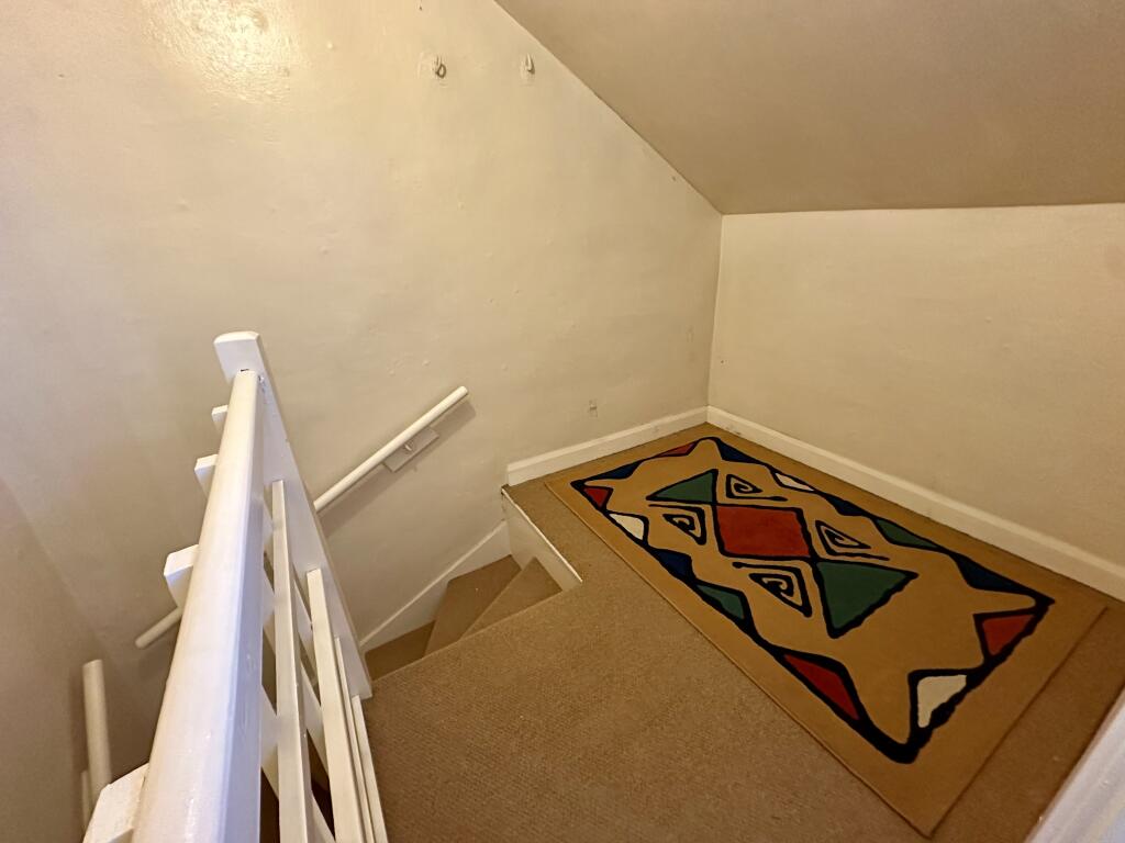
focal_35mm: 14
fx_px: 455
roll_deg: +2.9
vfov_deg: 85.7
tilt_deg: -22.7
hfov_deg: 102.1
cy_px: 422
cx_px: 562
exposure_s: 1/50
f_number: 2.2
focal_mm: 2.22
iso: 640
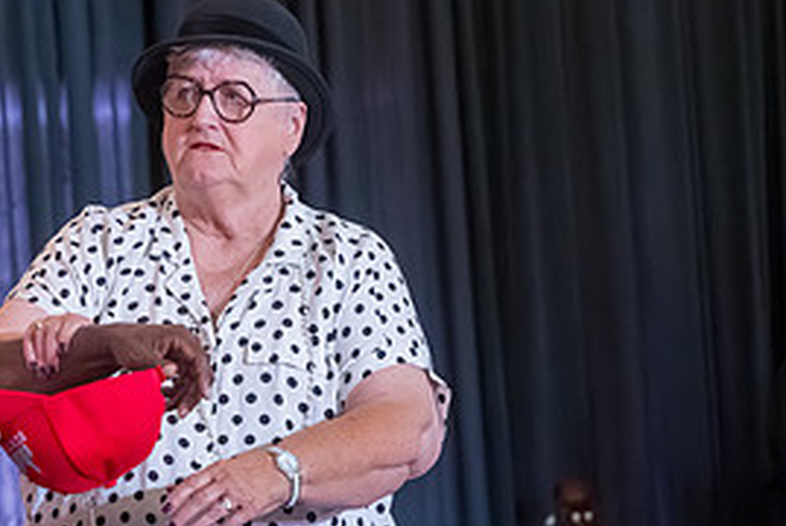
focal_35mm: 420
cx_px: 50
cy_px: 376
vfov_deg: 3.3
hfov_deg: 4.9
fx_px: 9180
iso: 8000
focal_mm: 195
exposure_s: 1/200
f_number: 4
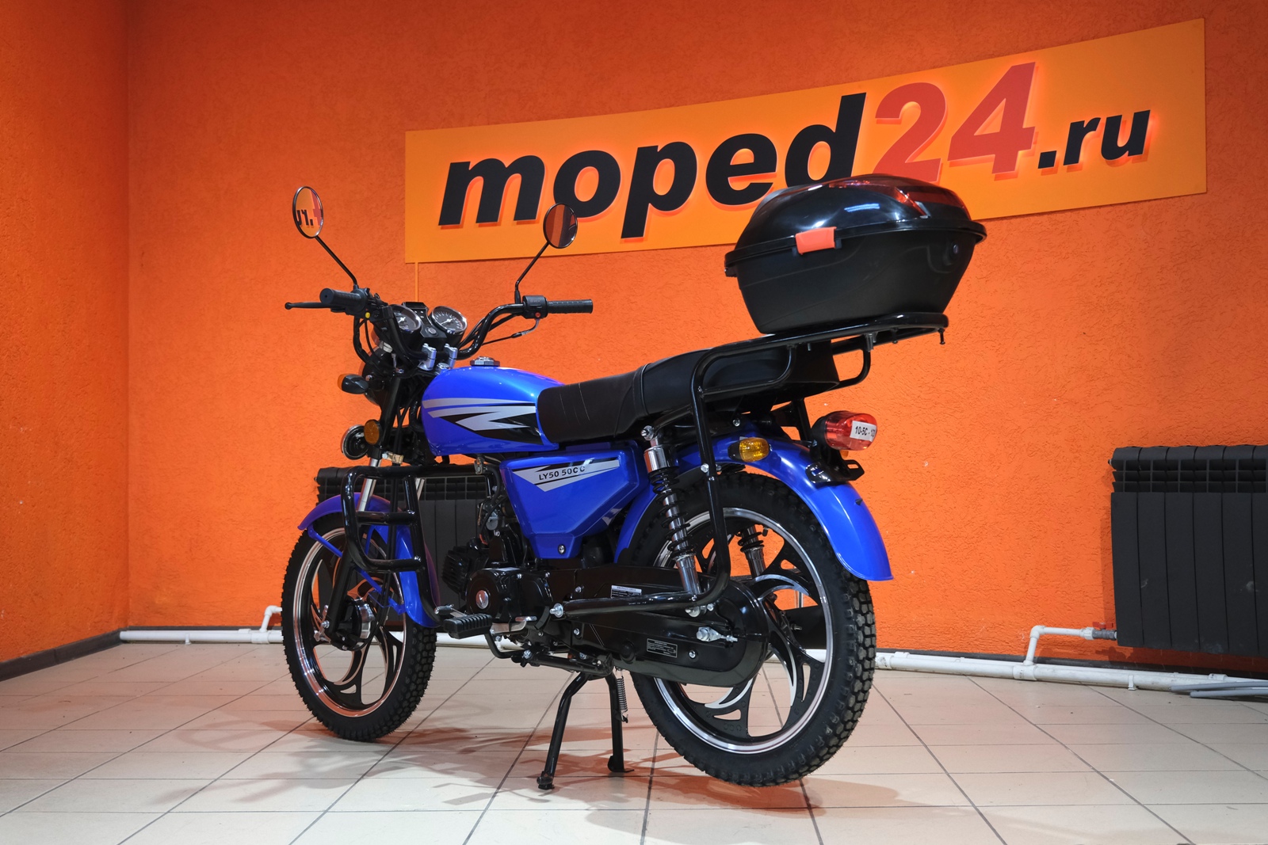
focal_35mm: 39
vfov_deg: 34.2
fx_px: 1374
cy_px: 422
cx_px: 634
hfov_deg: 49.5
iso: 1600
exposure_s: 1/100
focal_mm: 26
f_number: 4
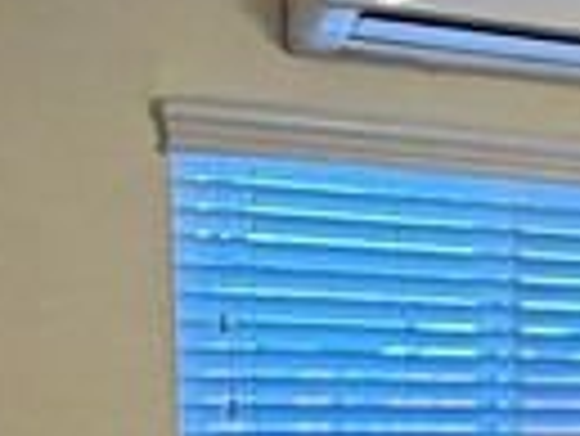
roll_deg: -0.6
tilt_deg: -6.6
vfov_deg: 12.8
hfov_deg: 16.4
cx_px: 832
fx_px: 1862
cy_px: 625
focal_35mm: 111
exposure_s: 1/120
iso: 320
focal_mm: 2.22
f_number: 2.2
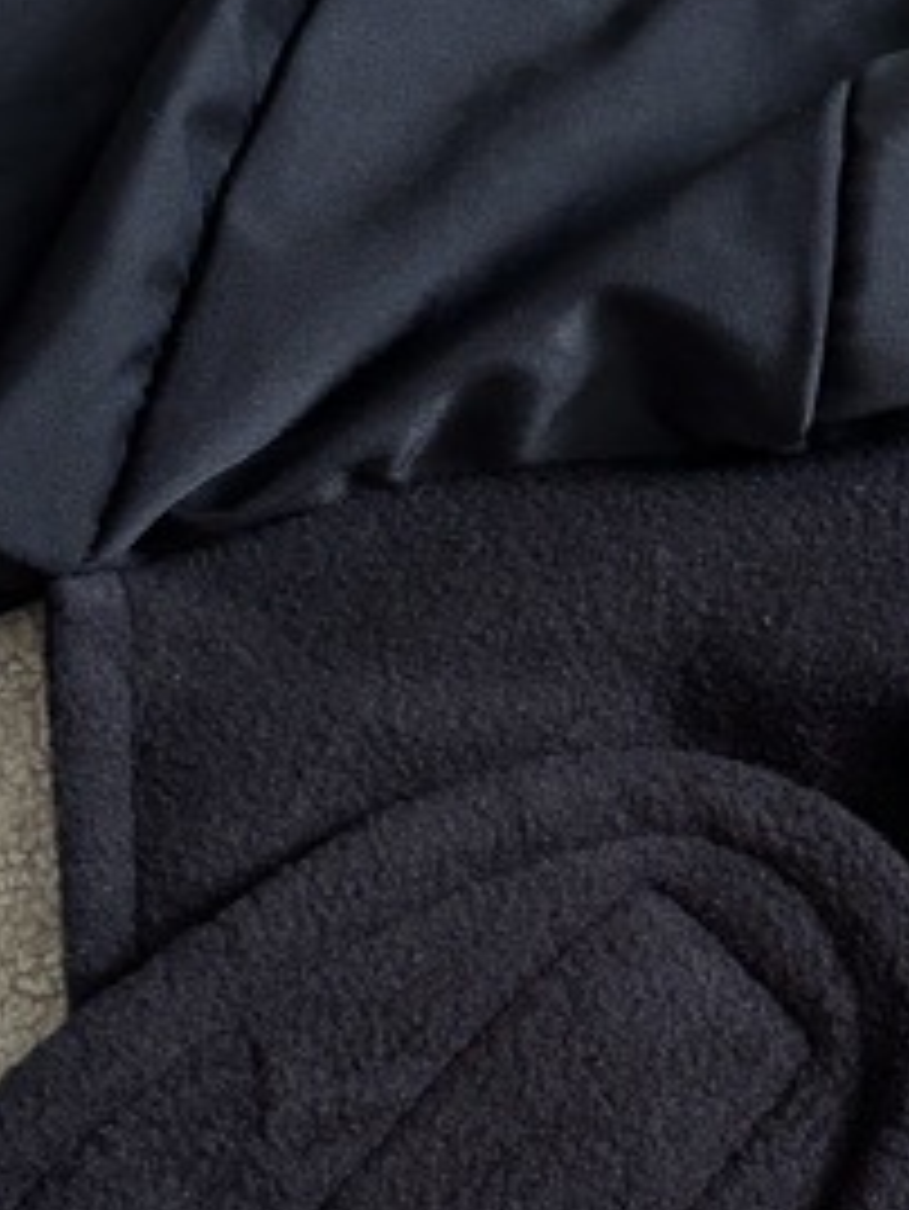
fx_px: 3044
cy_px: 981
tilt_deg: -79.9
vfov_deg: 22.2
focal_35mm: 87
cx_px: 614
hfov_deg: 16.9
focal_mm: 5.96
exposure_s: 1/60
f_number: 1.6
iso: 250
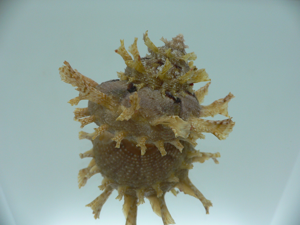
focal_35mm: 35
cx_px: 150
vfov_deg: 40.7
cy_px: 112
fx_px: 303
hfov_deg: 52.6
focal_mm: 4.6
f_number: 2.8
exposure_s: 1/60
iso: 100
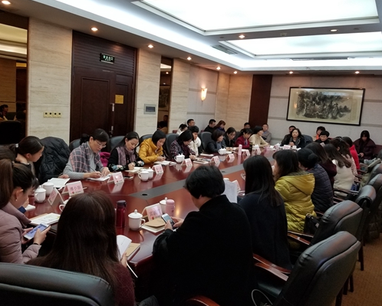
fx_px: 317
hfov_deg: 62.1
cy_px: 153
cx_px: 179
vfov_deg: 51.6
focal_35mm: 28
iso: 80
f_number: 1.7
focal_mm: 4.25
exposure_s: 1/50
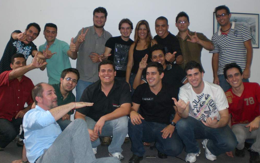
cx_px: 130
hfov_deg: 48.2
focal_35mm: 41
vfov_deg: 31.3
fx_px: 291
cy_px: 81
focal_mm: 6.3
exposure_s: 1/60
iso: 200
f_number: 3.1
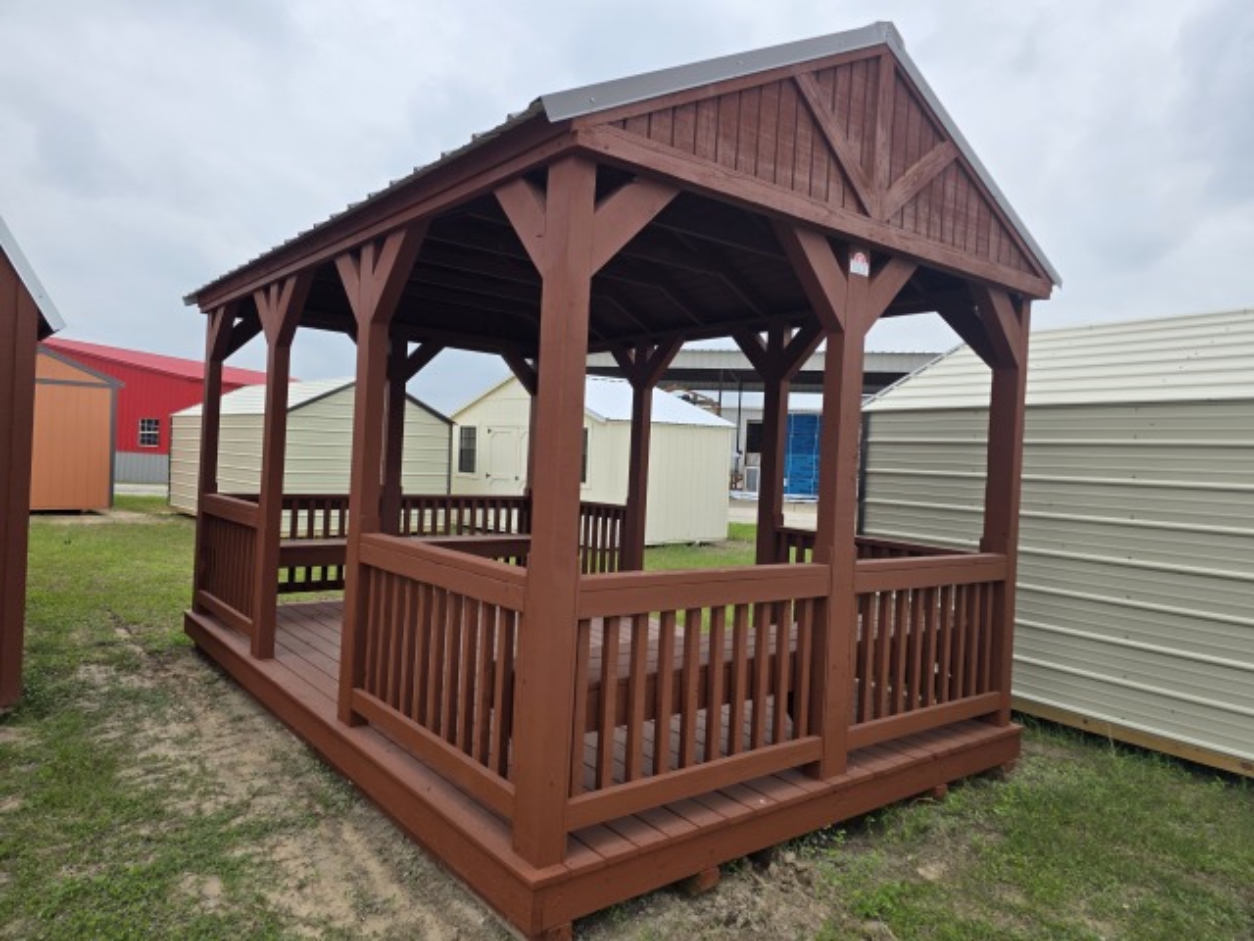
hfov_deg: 73.9
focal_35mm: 23
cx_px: 627
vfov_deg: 58.9
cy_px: 470
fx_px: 833
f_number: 1.7
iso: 80
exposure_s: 1/2579
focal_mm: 6.3
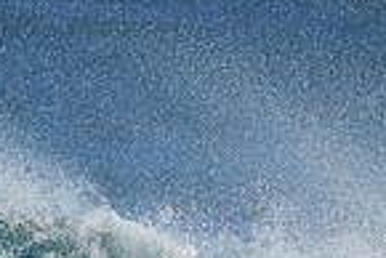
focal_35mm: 3198
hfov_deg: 0.6
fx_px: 34323
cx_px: -200
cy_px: 507
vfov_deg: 0.4
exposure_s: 1/2000
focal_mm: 800
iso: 450
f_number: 6.3
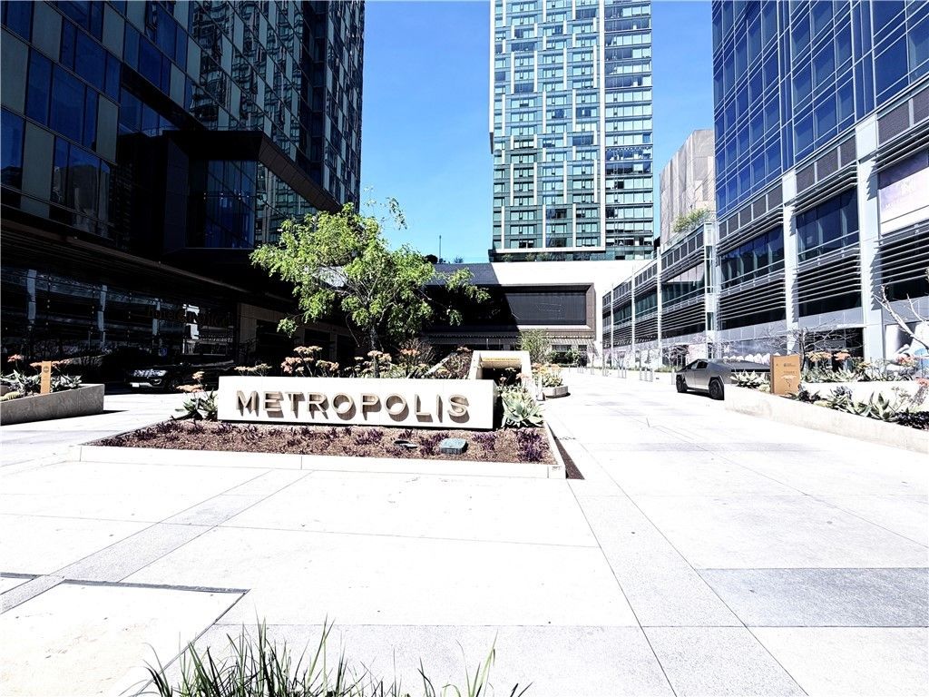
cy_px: 348
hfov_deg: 102.1
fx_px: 376
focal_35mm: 14
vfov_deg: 85.7
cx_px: 464
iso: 20
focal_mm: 2.22
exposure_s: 1/970
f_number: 2.2
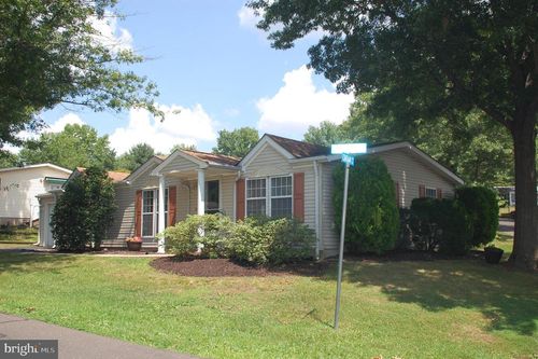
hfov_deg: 51.3
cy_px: 180
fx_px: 560
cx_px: 269
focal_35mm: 38
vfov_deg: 35.5
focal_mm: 25
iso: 250
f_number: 5.6
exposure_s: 1/500
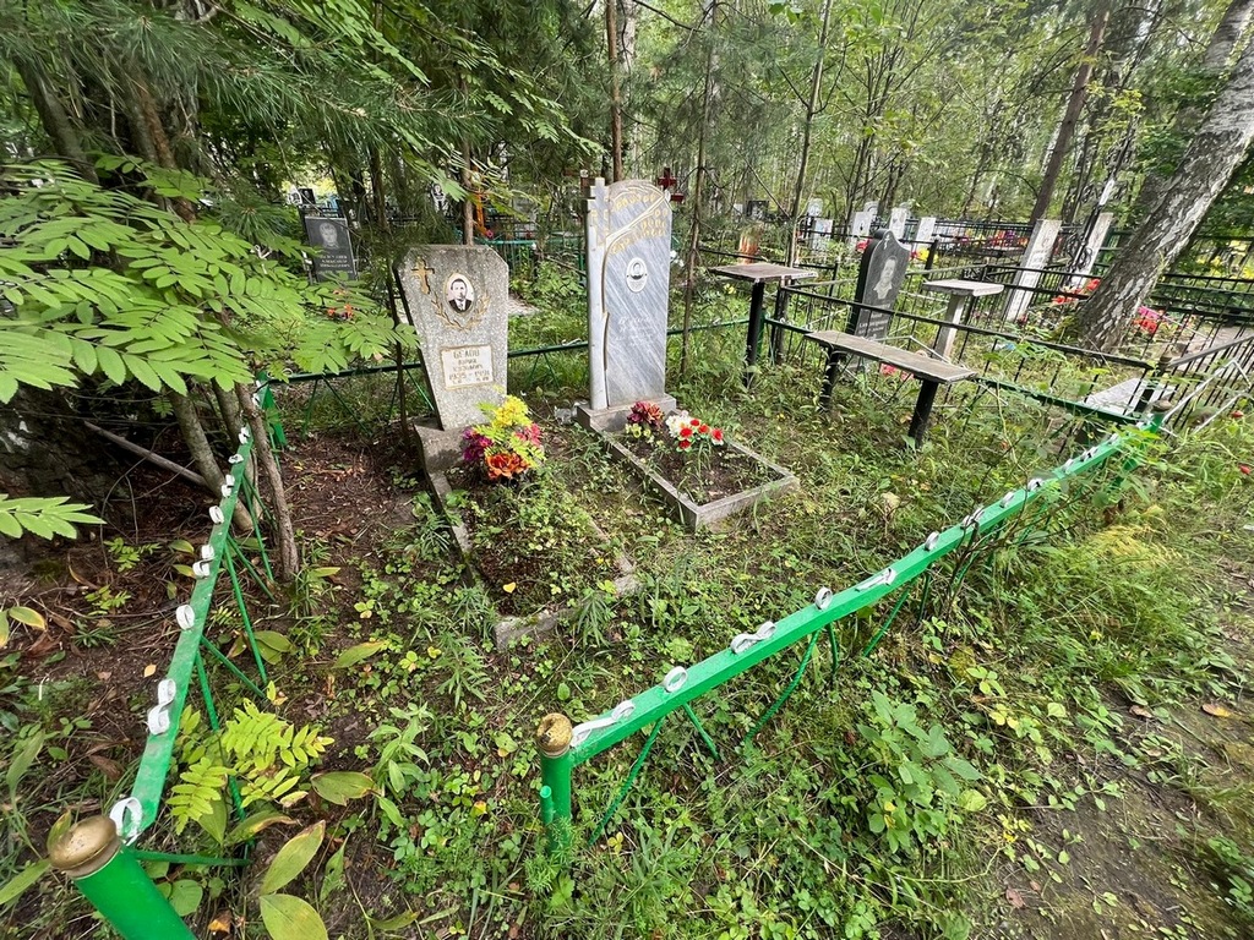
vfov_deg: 89.9
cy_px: 470
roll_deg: +2.0
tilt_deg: -24.4
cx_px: 627
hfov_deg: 106.2
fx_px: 471
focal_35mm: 13
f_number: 1.8
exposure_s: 1/99
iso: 50
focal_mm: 1.57
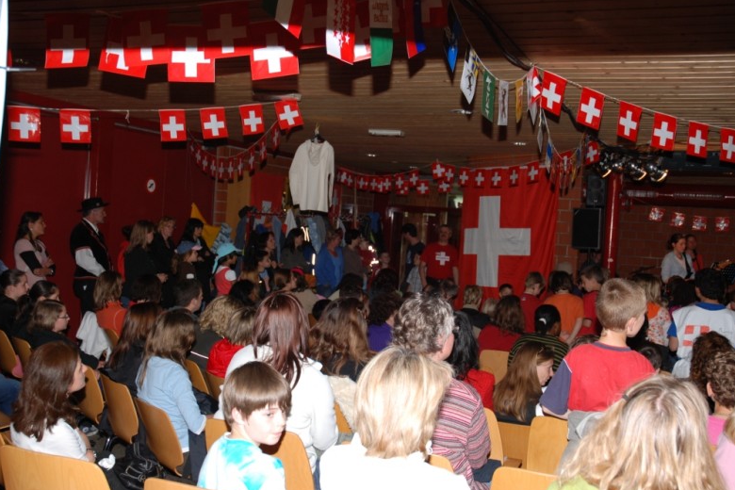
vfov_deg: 34.6
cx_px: 372
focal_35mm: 39
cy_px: 250
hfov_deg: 50.1
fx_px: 786
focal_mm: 25
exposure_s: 1/60
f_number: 4
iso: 200
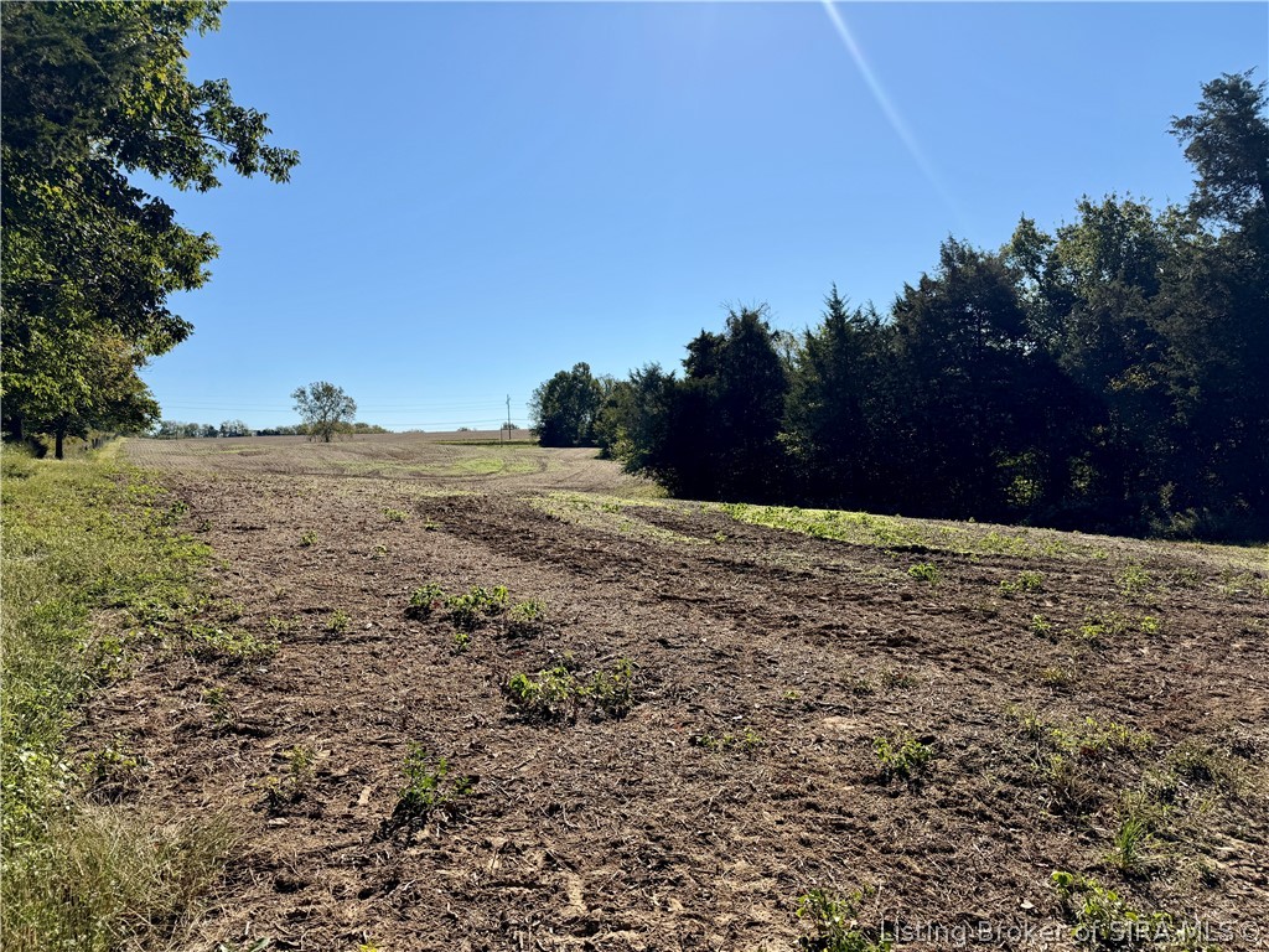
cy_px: 476
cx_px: 634
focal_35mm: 24
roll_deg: +2.8
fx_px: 880
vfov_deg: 56.8
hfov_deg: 71.6
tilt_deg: -1.6
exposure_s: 1/6711
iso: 80
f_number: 1.78
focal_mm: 6.76
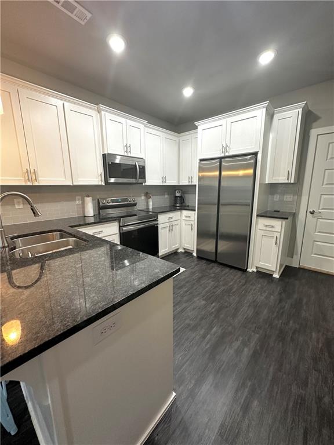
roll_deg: +0.2
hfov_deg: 85.7
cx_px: 167
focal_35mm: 14
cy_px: 222
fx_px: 180
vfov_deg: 102.1
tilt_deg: -9.9
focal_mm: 2.22
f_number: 2.2
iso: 200
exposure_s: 1/60
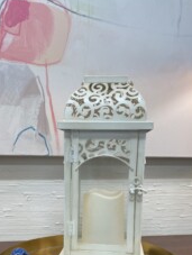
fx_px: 295
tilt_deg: -8.4
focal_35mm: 40
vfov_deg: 45.0
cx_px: 85
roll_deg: -1.4
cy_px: 193
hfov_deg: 36.0
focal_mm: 5.1
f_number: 1.6
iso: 100
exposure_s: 1/120
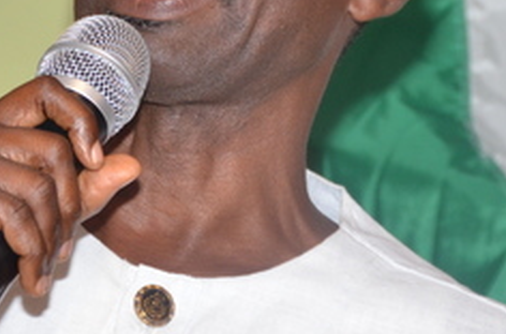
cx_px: 244
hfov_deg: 5.1
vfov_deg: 3.4
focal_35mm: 407
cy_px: 41
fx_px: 5705
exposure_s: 1/60
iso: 800
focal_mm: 100
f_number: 7.1
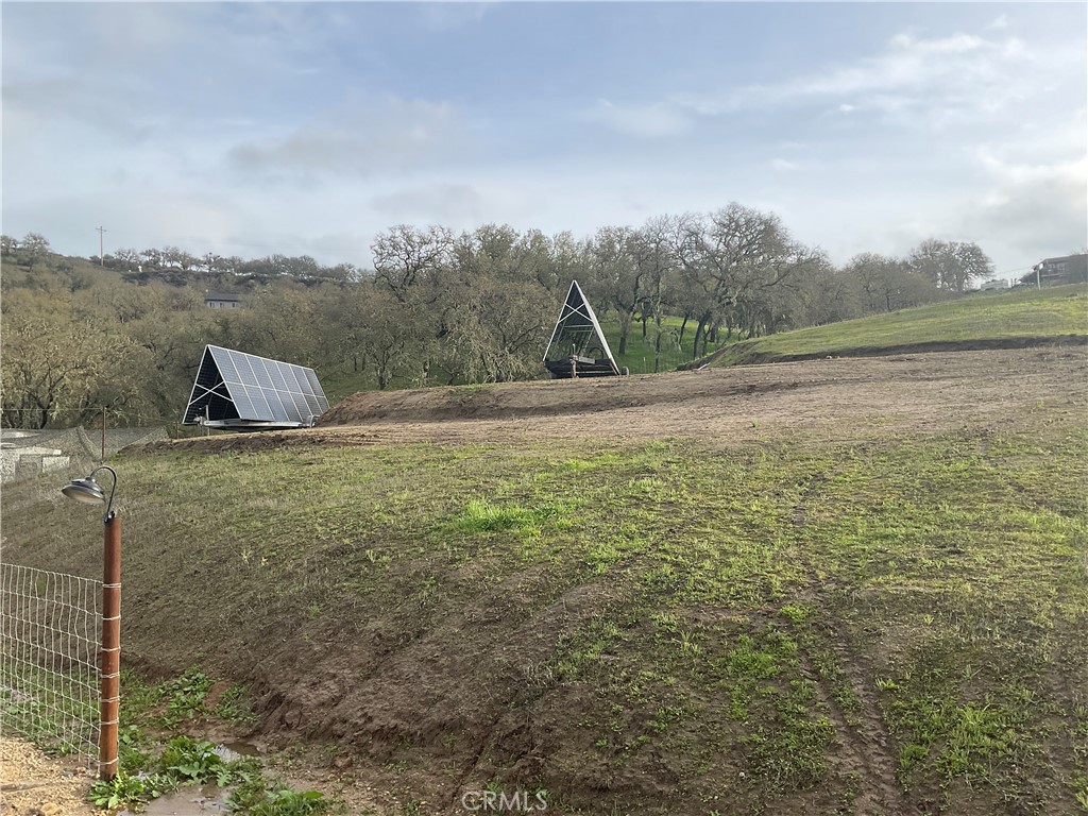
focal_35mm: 29
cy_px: 408
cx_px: 544
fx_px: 911
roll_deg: +0.9
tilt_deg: +1.3
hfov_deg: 61.7
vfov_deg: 48.2
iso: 16
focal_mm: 3
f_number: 1.8
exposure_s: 1/1342
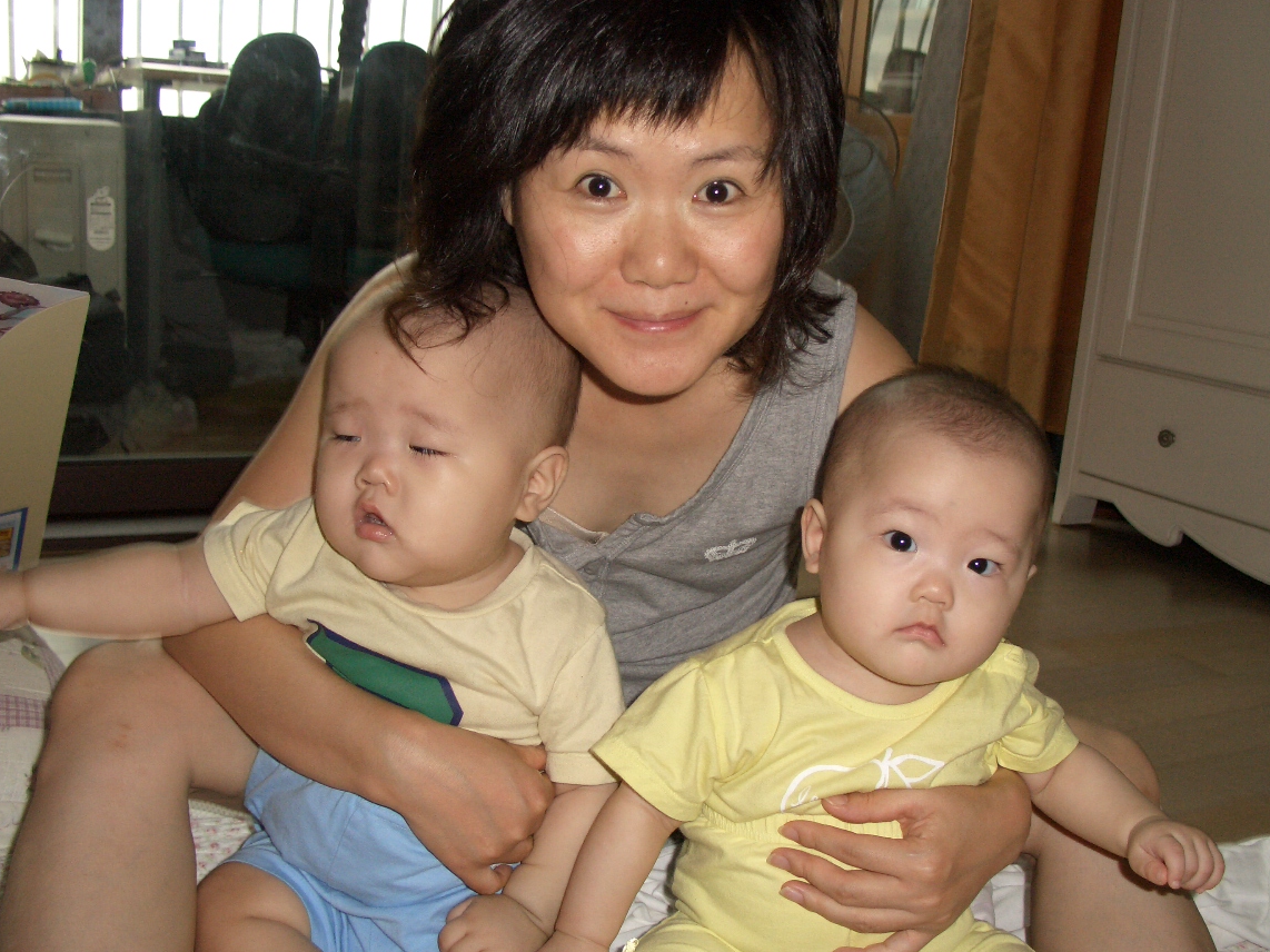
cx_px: 648
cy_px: 500
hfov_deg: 50.1
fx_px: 1357
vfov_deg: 38.6
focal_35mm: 37
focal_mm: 7.1
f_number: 2.8
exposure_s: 1/60
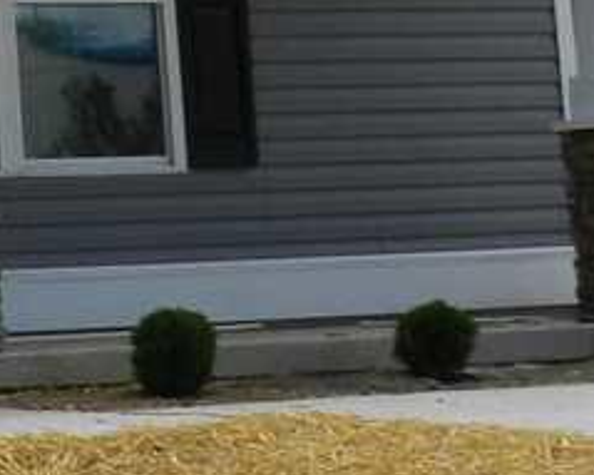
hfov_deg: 9.0
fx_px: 3497
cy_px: -144
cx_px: -679
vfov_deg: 7.7
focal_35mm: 199
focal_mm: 6.7
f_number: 5
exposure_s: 1/1000
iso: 160
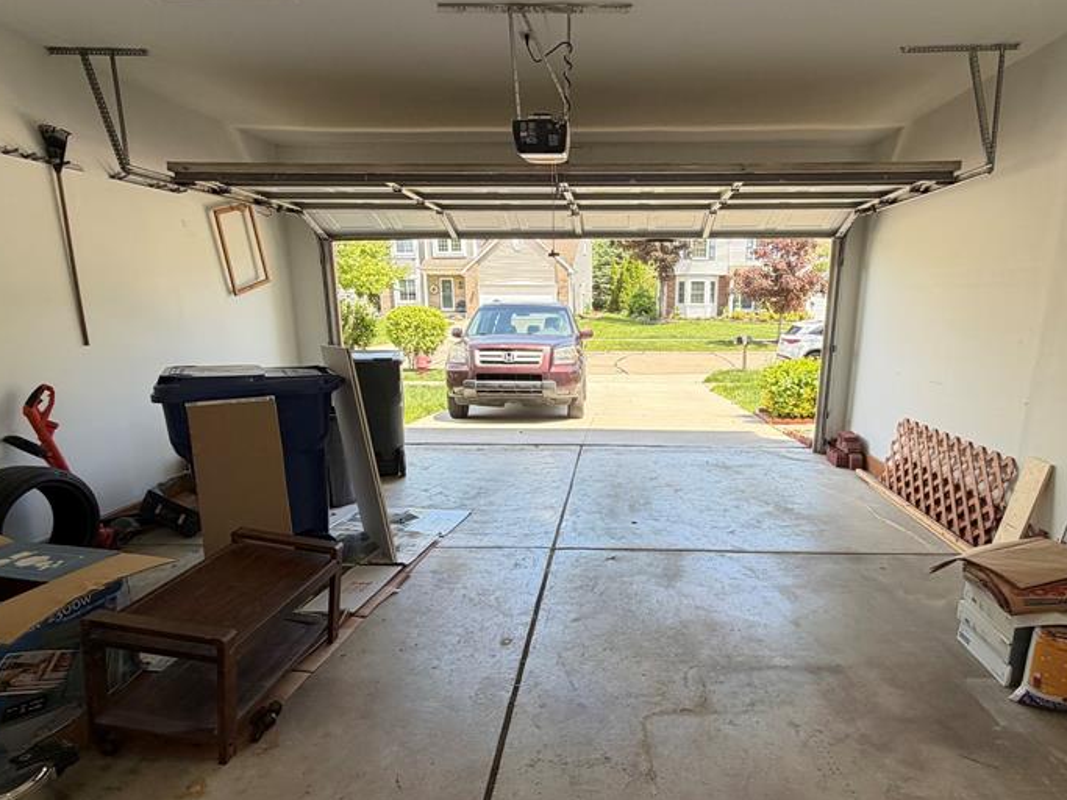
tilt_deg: -13.4
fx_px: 647
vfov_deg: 63.1
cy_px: 456
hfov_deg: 78.6
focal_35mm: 21
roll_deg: -0.2
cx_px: 605
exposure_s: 1/136
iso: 50
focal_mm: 2.22
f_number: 2.2
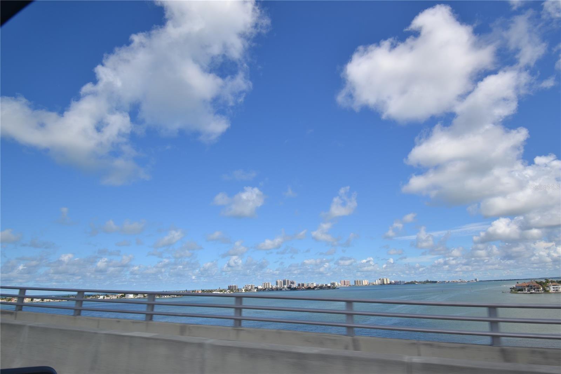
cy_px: 187
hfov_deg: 81.2
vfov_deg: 59.5
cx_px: 280
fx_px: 327
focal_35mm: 21
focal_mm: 14
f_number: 8
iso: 100
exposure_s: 1/250
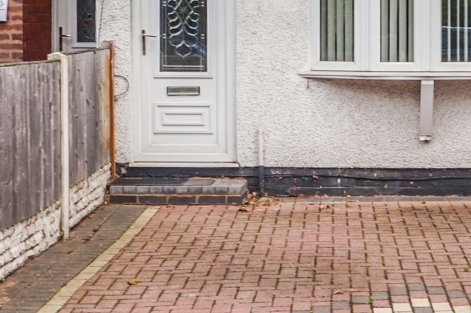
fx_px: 1229
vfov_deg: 13.3
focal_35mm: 94
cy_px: -219
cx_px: 460
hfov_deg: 21.0
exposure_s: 1/80
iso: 100
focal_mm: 16
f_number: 10
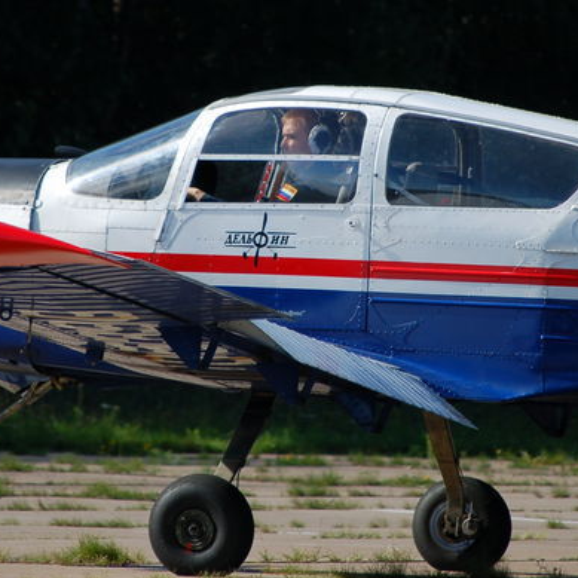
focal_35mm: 589
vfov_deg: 3.0
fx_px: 11127
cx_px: 266
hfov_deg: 3.0
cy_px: 147
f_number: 5.6
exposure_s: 1/750
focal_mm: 200
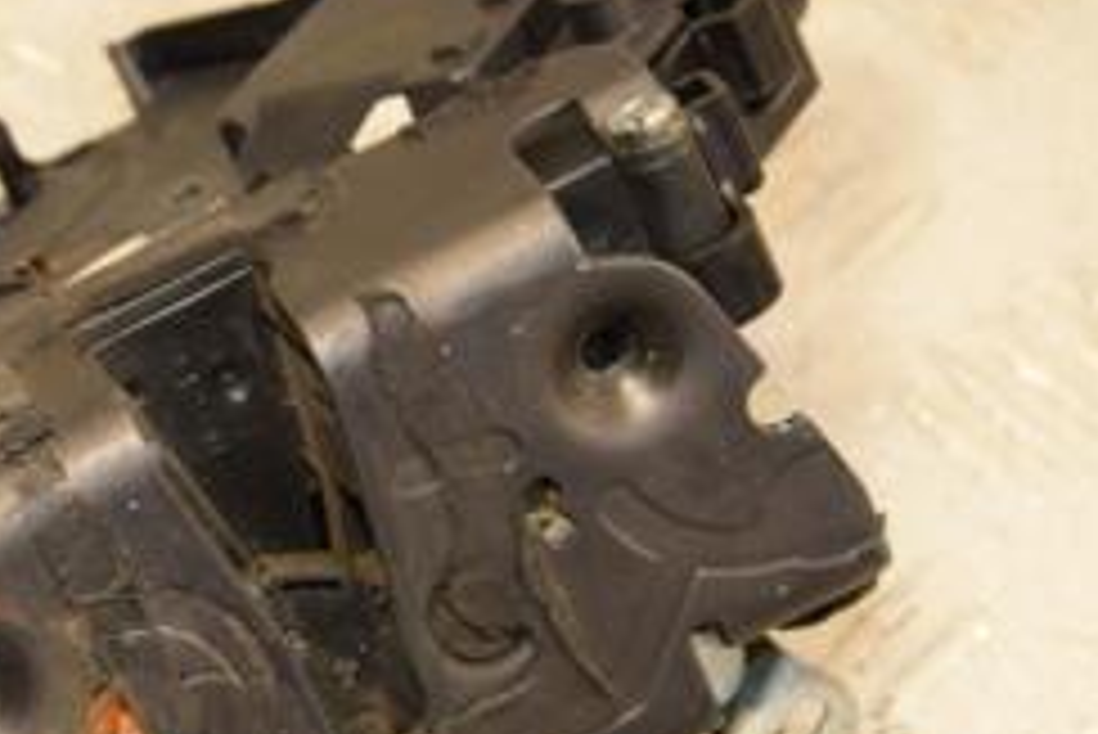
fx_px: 5401
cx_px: 306
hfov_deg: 11.6
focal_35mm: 177
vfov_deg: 7.8
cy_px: 405
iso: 800
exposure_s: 1/200
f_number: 6.3
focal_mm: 48
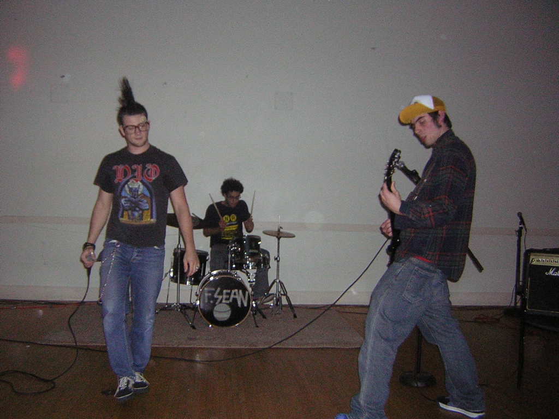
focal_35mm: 36
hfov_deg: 51.4
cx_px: 280
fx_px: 581
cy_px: 210
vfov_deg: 39.7
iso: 186
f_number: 2.6
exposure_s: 1/60.1
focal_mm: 4.7
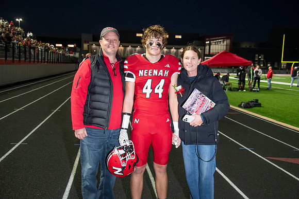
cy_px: 100
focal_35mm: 48
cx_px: 150
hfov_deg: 41.1
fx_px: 399
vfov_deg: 28.1
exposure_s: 1/160
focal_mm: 48
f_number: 5.6
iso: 5000
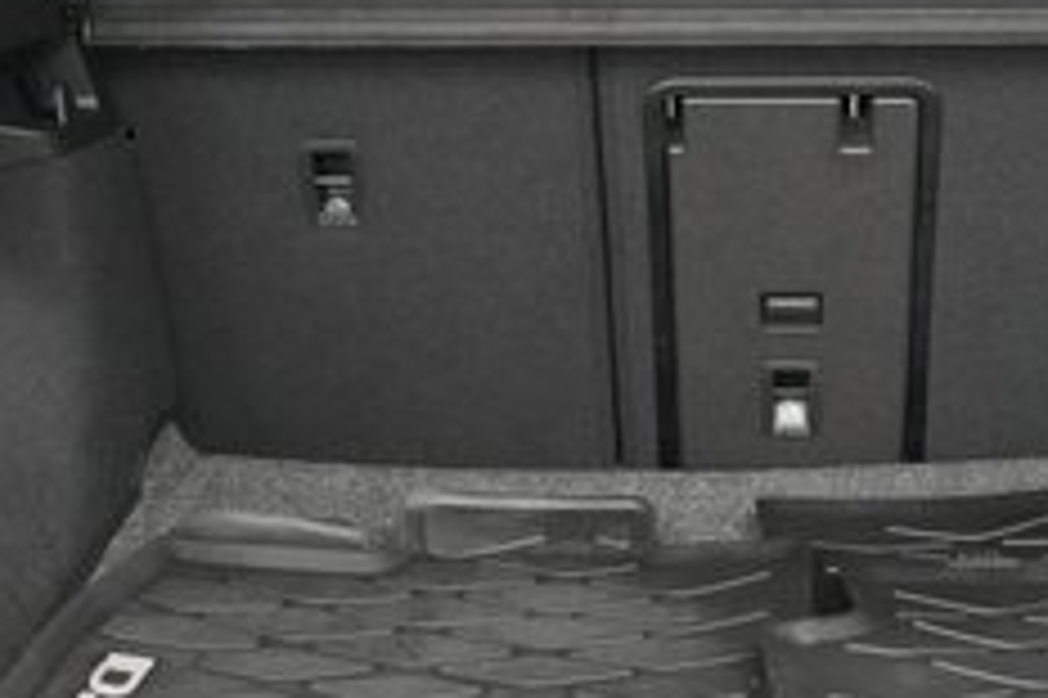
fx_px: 2240
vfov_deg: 17.7
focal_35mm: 77
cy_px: 320
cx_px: 715
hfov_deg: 26.2
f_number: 2.8
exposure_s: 1/160
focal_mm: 28
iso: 10000
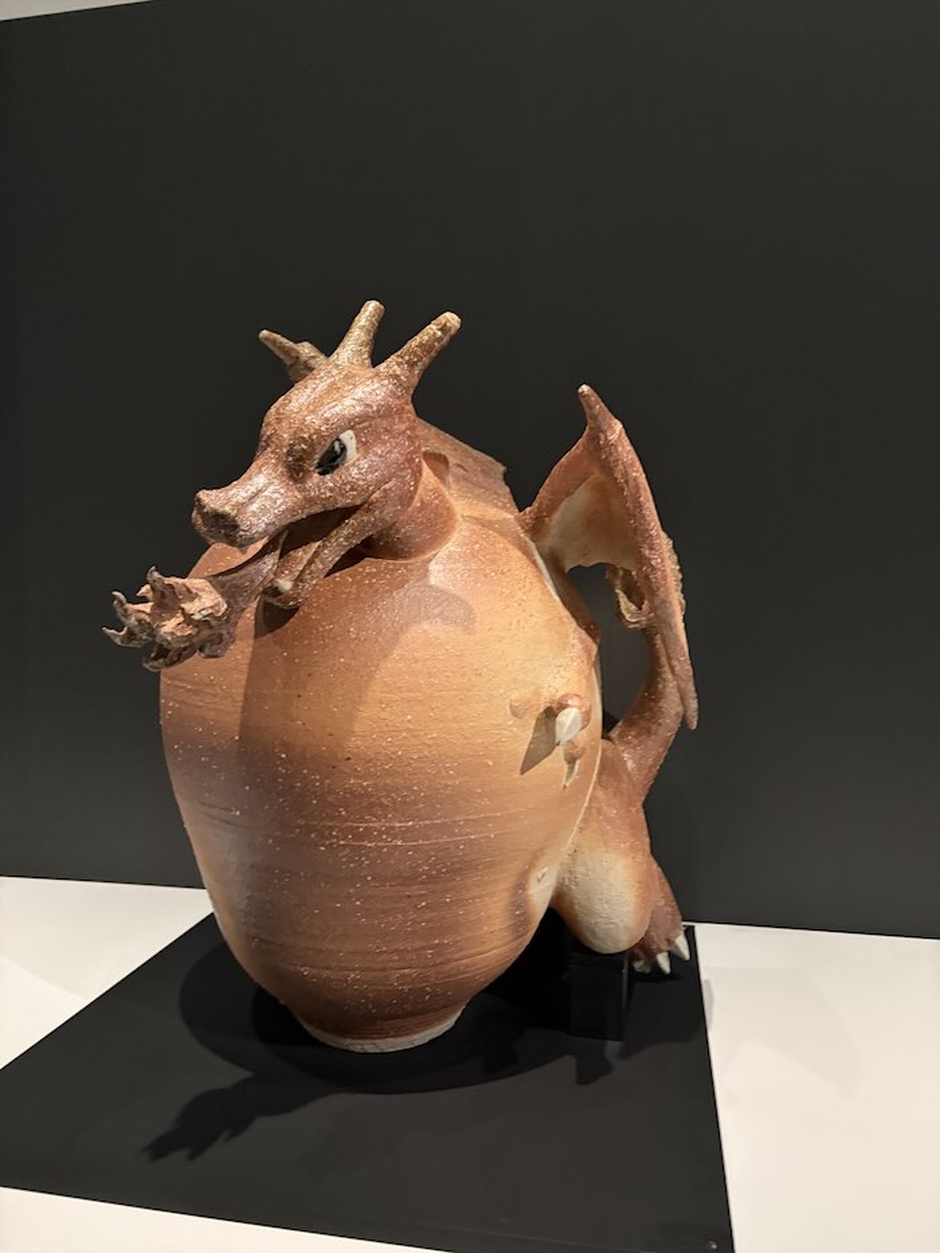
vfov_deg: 67.3
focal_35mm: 26
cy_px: 626
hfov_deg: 53.1
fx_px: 941
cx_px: 470
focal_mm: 5.96
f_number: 1.6
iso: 500
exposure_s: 1/25
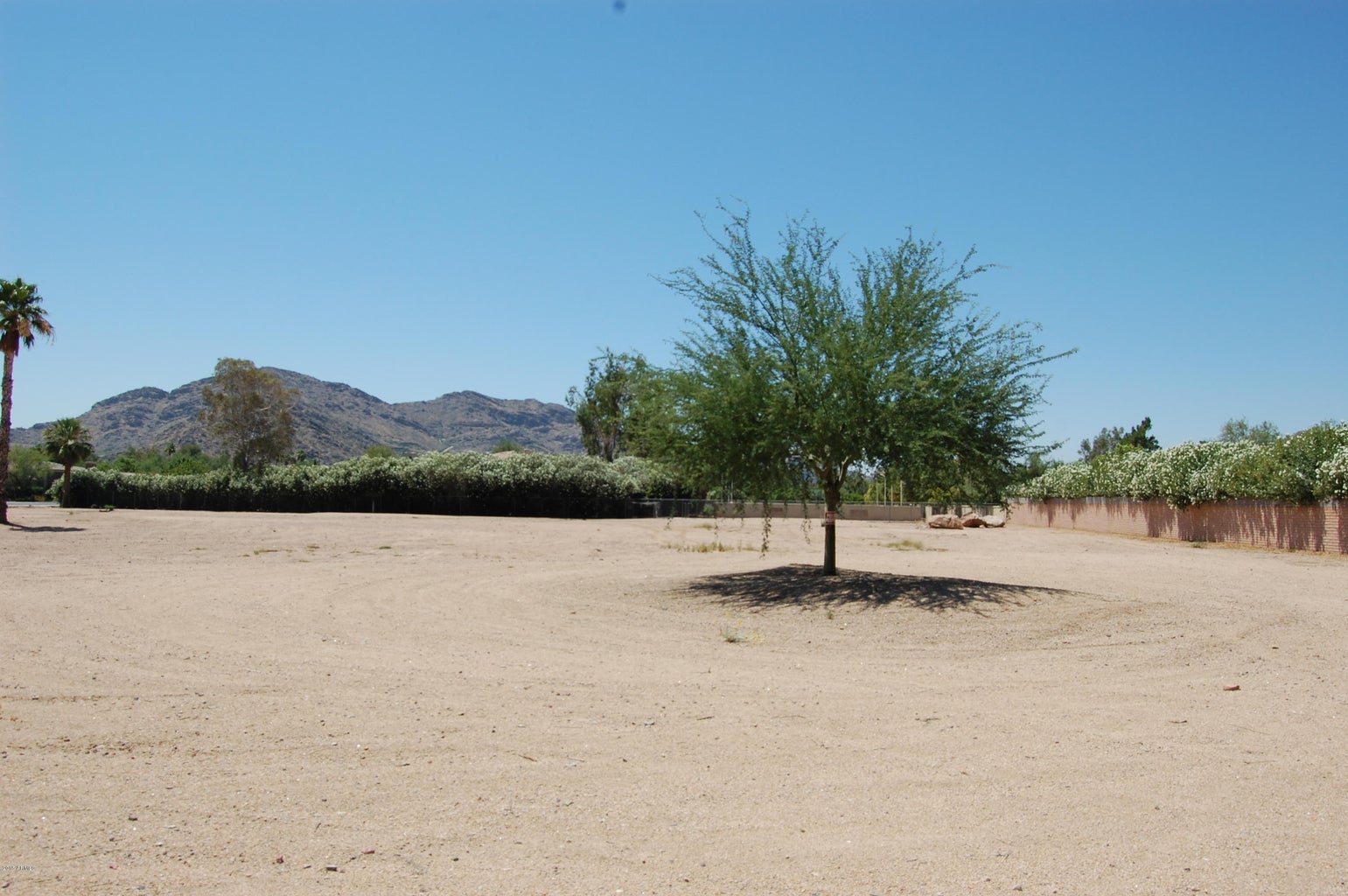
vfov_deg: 47.8
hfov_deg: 67.4
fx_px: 1010
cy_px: 448
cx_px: 674
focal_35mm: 27
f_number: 10
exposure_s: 1/400
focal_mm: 18
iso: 200
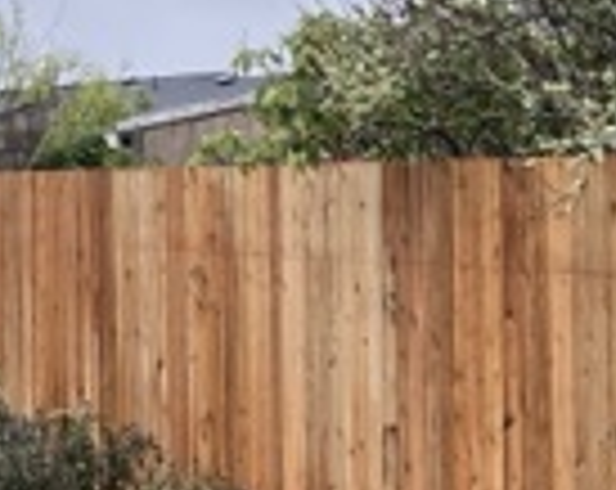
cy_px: 382
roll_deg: -0.7
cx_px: 1088
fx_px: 2329
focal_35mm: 128
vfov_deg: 12.0
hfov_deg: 13.6
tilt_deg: -3.1
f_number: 1.8
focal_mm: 3.99
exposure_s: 1/552
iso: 32
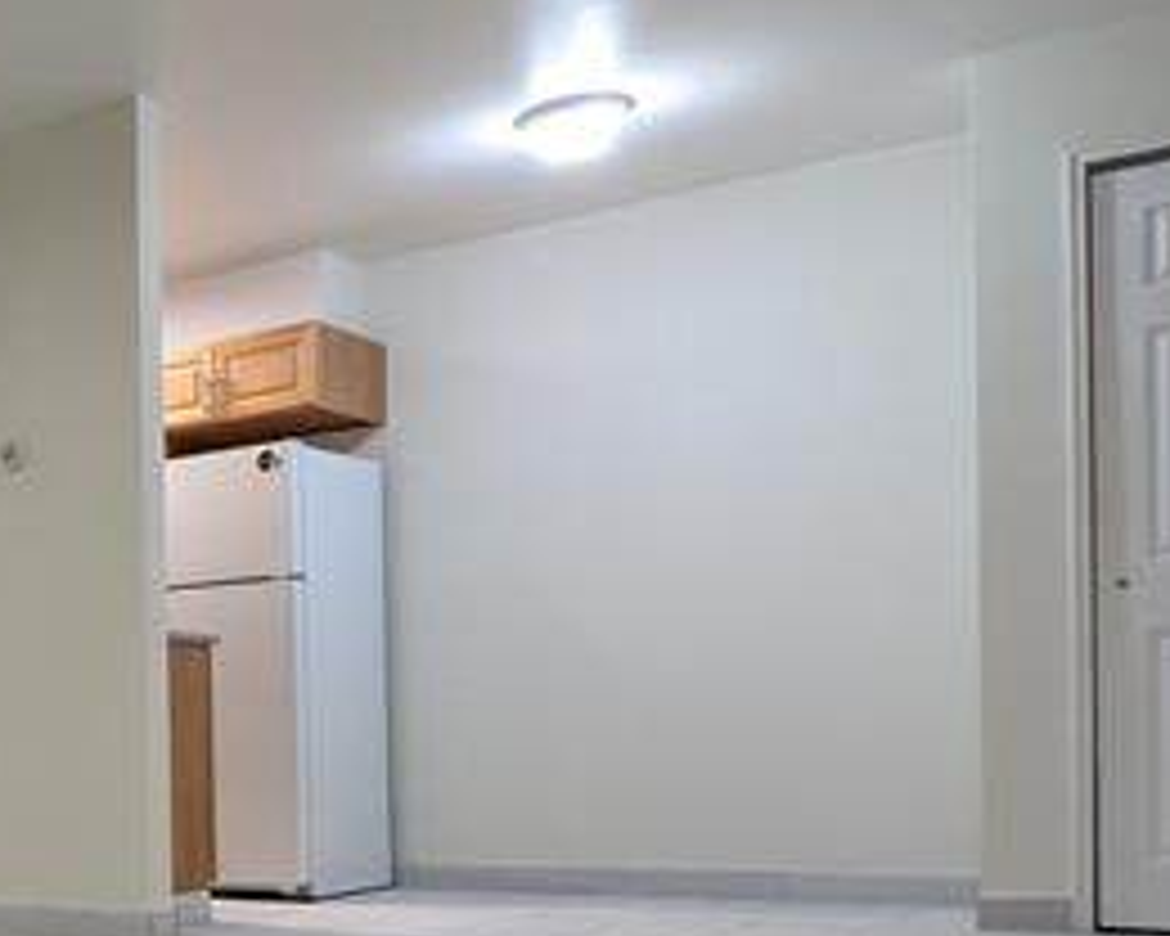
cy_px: 778
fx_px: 1593
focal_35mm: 46
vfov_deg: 31.7
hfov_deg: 31.1
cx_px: -360
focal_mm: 2.23
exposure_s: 1/17.1
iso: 43
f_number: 1.95
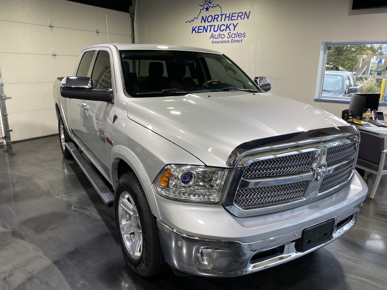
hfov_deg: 67.3
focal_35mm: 26
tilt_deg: -13.9
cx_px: 194
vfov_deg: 53.0
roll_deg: -1.4
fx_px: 291
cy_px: 145
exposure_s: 1/120
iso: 80
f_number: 1.8
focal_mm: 4.25
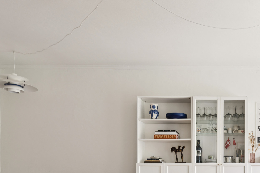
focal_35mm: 33
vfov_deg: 36.4
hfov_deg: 50.8
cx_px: 233
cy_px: 168
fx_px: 238
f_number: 8
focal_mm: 16
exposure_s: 1/8
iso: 160
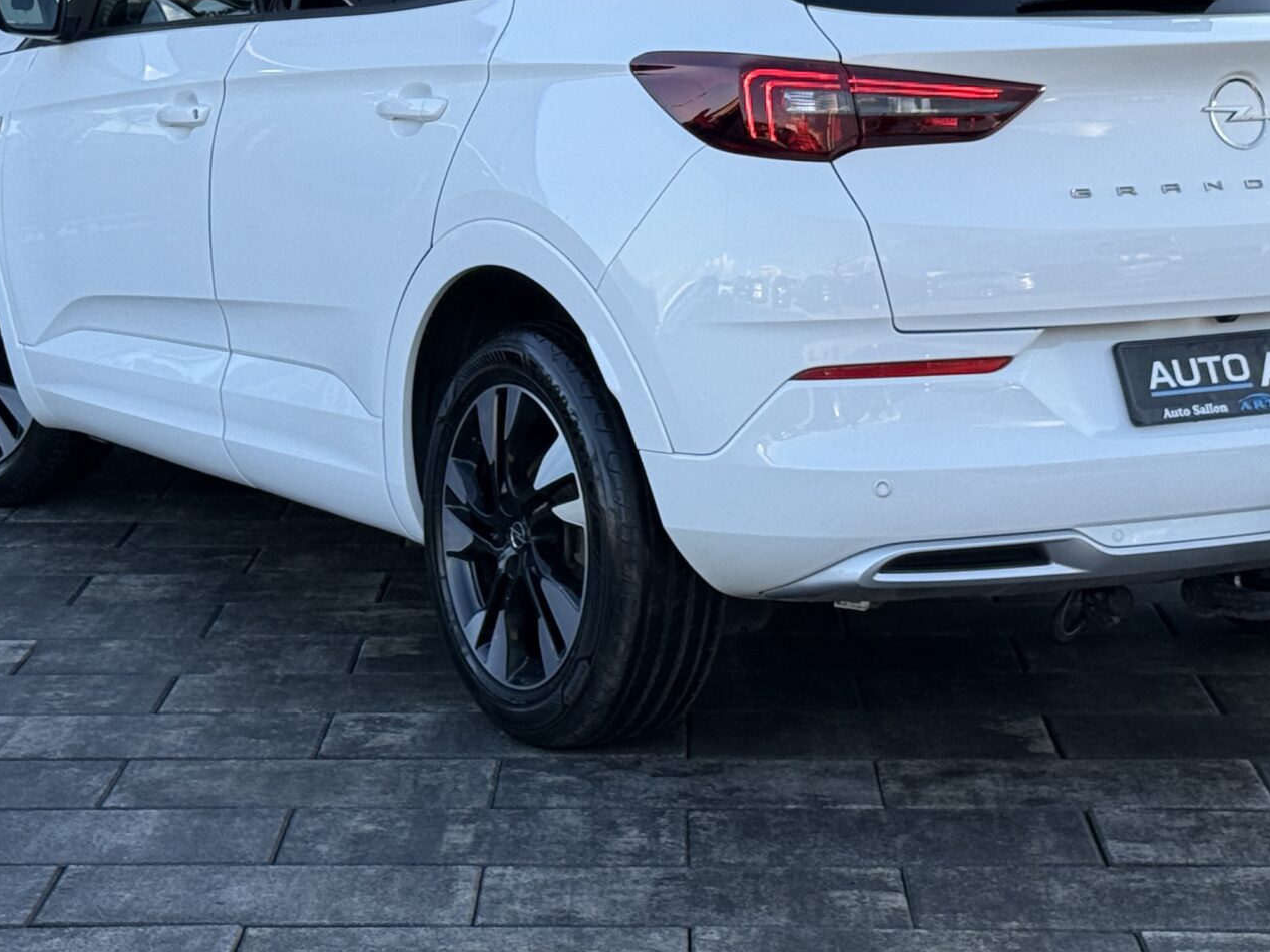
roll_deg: +0.1
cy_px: 23
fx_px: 3558
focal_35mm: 97
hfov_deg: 20.2
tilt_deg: -0.8
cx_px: 630
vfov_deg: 15.0
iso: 80
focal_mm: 6.76
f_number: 1.78
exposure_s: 1/1116
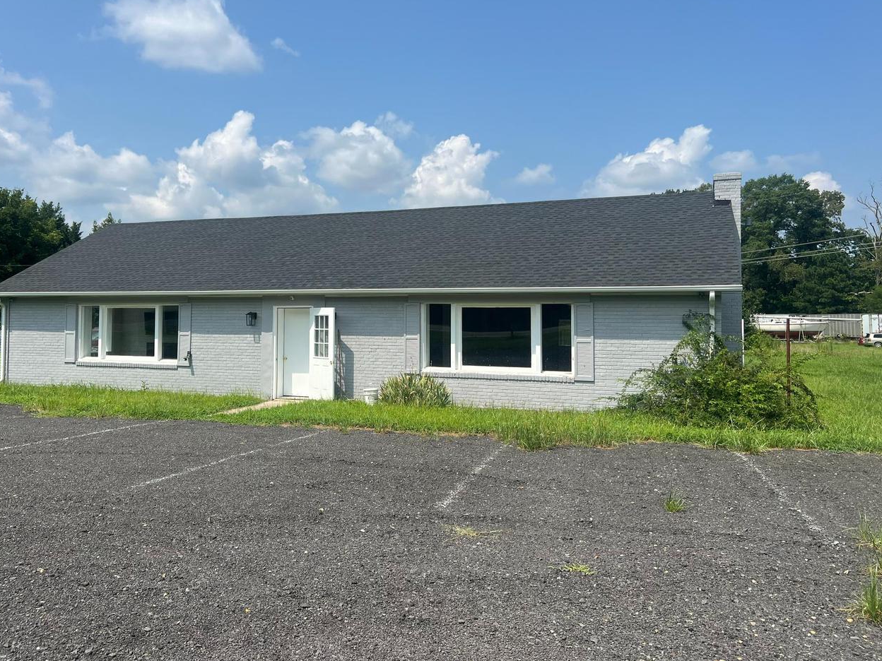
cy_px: 284
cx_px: 377
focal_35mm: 30
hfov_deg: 59.7
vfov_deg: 46.7
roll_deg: +0.0
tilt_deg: +3.3
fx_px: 764
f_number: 1.5
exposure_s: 1/5587
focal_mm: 5.7
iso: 50
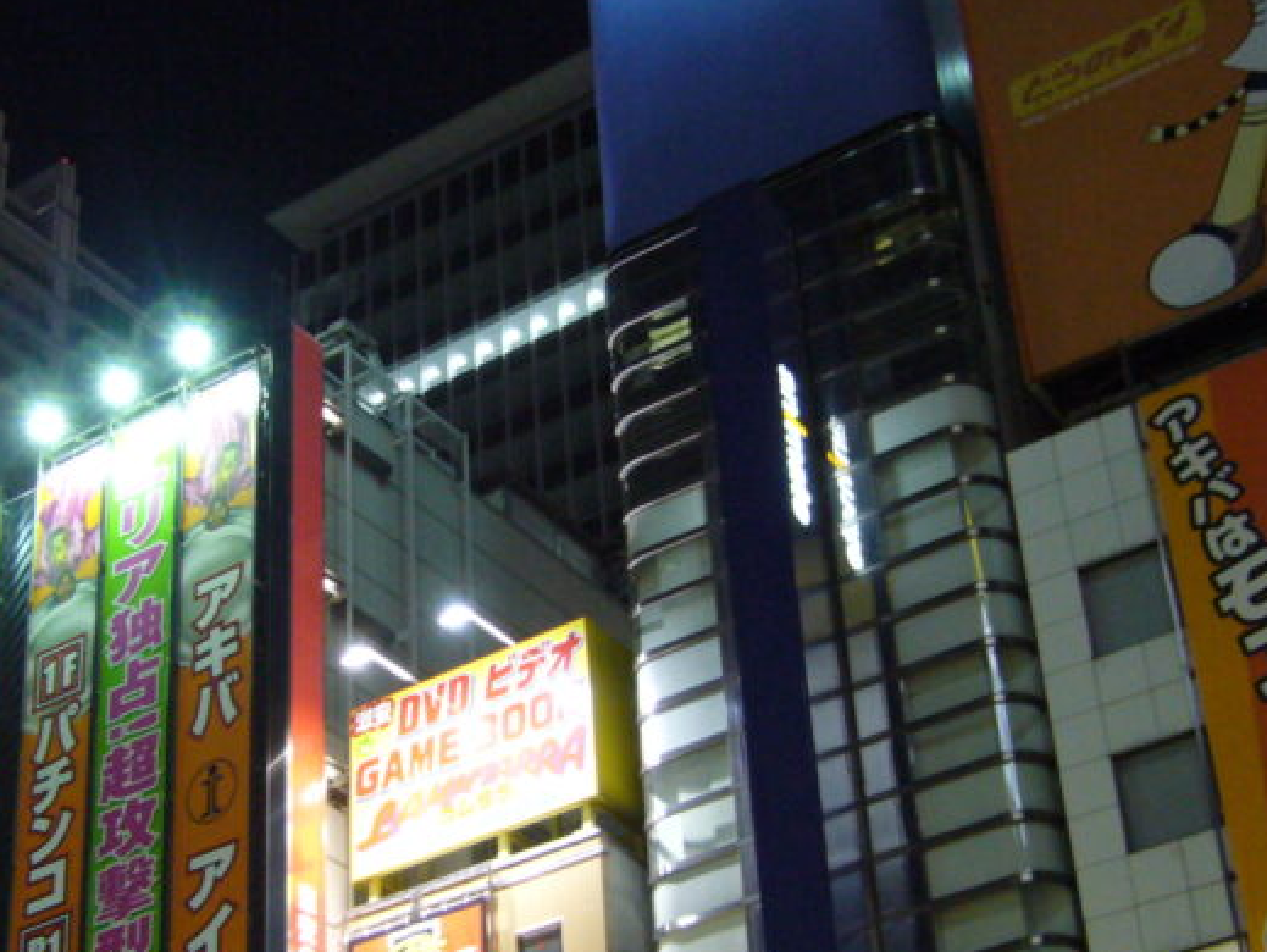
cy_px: 637
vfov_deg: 21.3
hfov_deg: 28.0
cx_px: 466
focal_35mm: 69
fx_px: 2527
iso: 200
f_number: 2.8
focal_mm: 5.8
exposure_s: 1/8
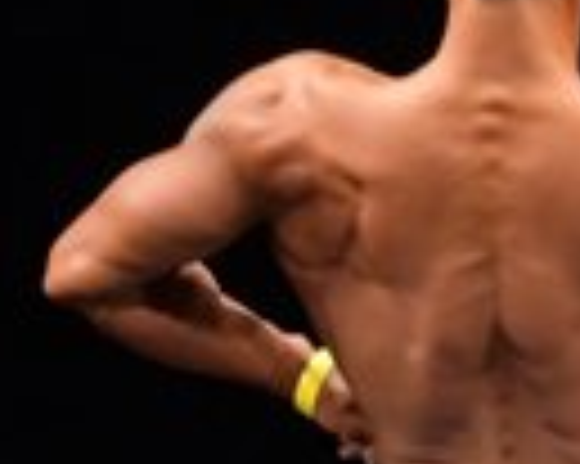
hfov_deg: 1.3
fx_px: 26055
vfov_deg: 1.0
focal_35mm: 1519
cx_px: 425
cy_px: 658
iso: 3200
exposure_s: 1/400
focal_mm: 180
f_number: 5.6
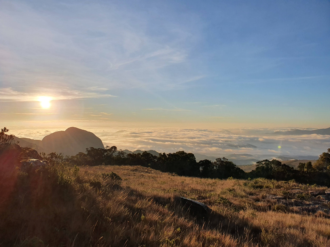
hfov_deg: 67.3
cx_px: 165
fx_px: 248
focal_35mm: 26
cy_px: 124
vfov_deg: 53.1
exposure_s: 1/2520
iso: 50
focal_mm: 4.32
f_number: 2.4
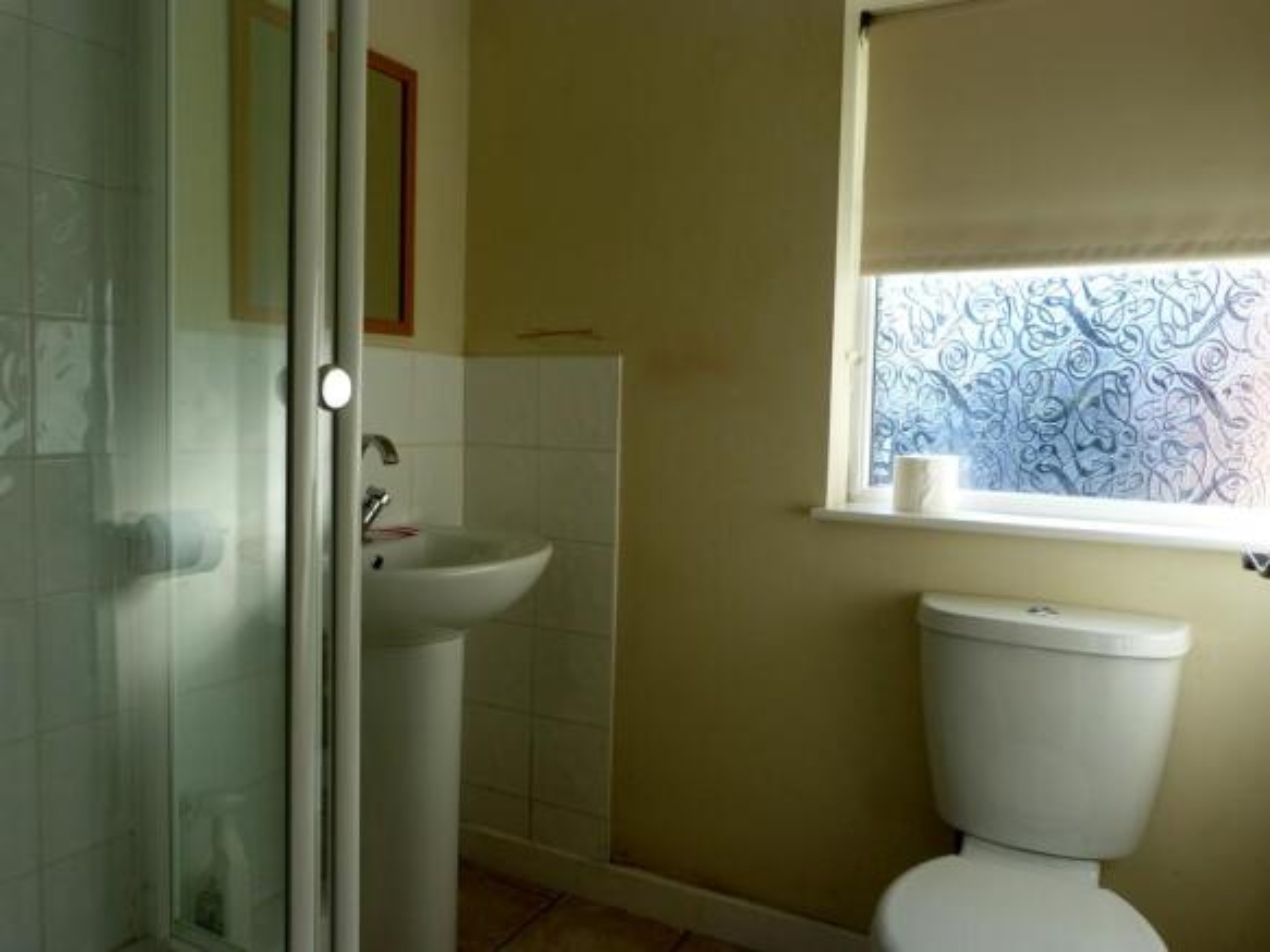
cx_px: 635
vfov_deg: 54.9
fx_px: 917
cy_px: 476
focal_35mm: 25
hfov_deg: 69.4
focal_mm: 4.5
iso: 80
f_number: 3.6
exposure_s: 1/100
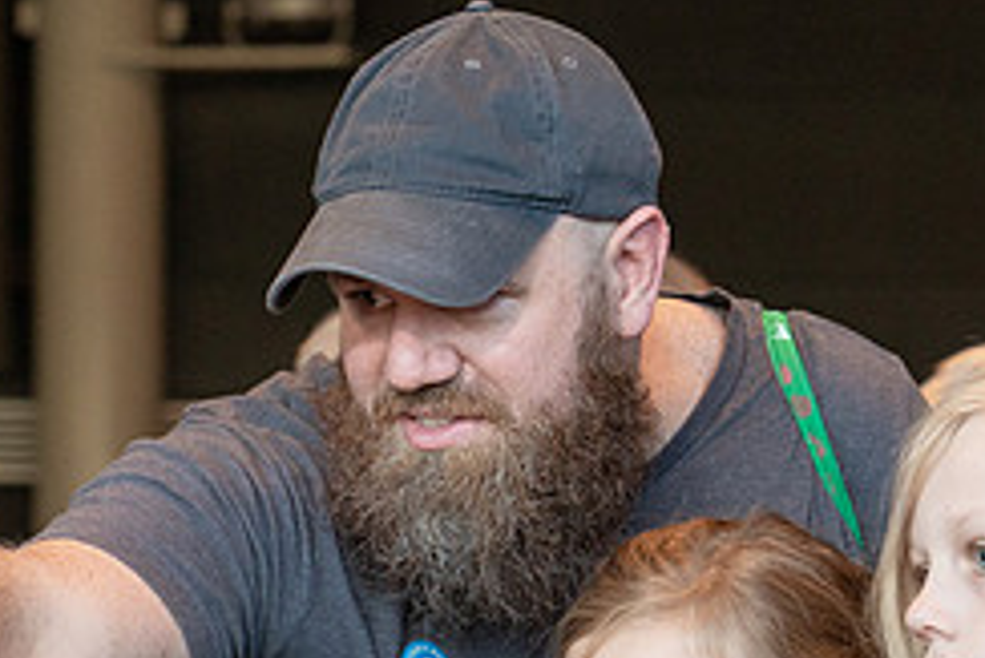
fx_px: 6214
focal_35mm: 227
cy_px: 652
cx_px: 520
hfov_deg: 9.1
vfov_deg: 6.0
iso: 2000
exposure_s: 1/250
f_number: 5.6
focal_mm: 85
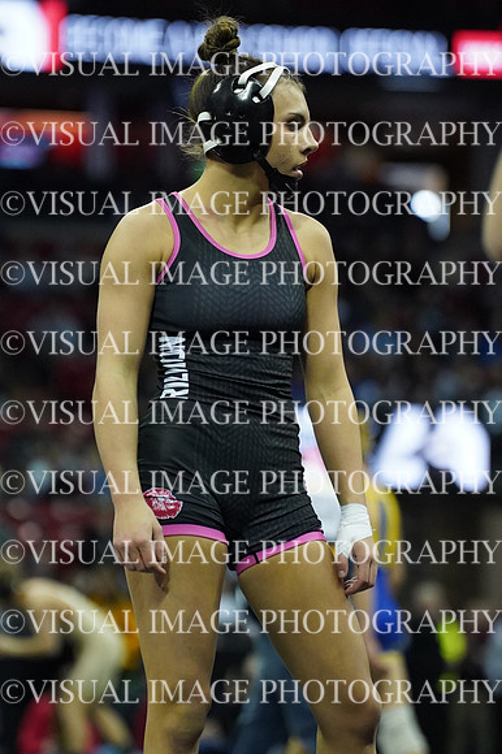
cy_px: 377
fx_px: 4712
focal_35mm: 225
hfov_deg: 6.1
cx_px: 251
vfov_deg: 9.2
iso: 6400
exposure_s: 1/1250
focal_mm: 150
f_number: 2.8
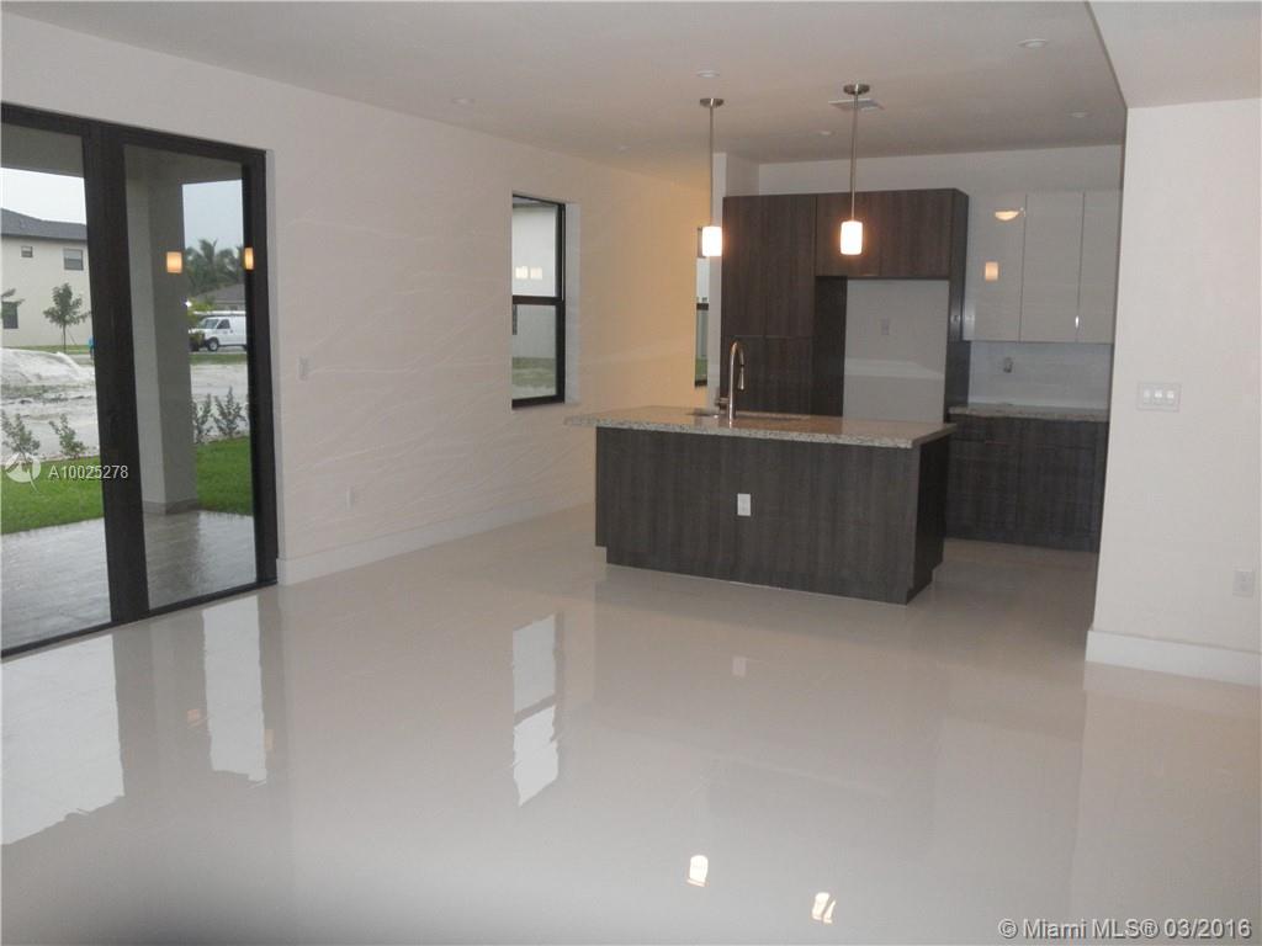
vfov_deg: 49.7
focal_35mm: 28
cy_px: 473
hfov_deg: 63.4
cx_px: 631
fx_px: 1021
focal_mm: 5
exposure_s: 1/30
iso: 200
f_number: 3
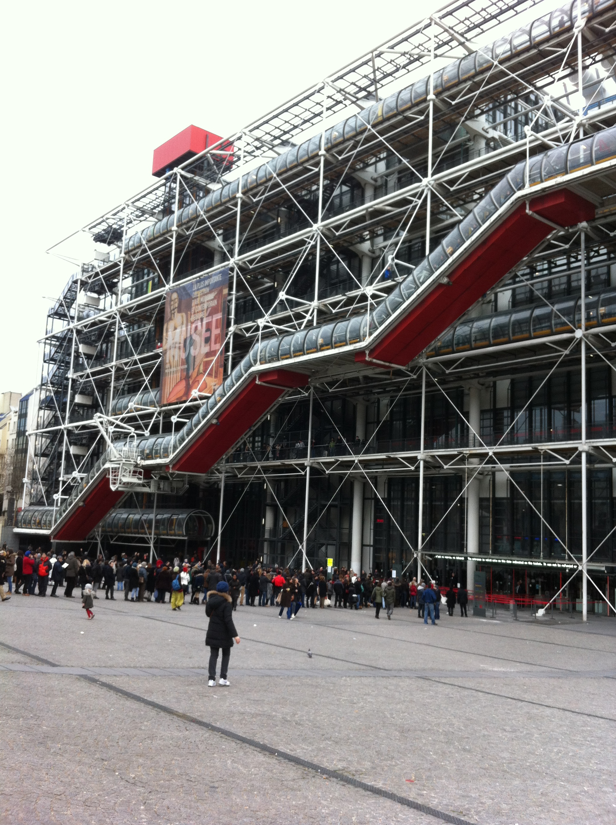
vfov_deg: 52.7
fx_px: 833
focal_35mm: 35
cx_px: 308
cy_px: 412
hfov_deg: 40.6
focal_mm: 3.85
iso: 80
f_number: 2.8
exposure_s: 1/155
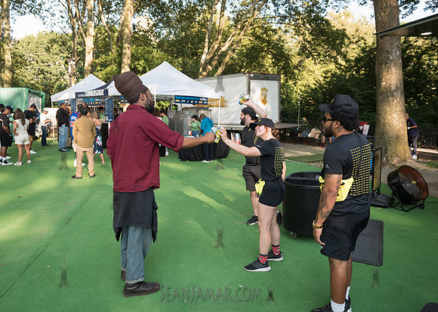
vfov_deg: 49.8
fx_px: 336
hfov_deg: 66.2
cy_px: 146
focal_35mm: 27
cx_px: 209
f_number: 4
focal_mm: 24
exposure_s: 1/200
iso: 200
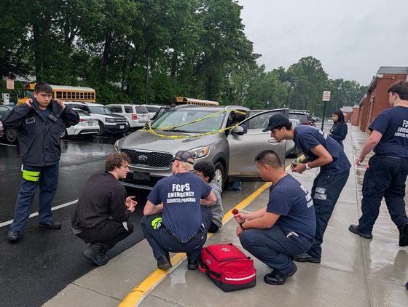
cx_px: 204
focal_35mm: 24
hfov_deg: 71.5
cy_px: 154
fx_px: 283
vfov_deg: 57.0
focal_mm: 6.9
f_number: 1.68
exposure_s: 1/204
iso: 21
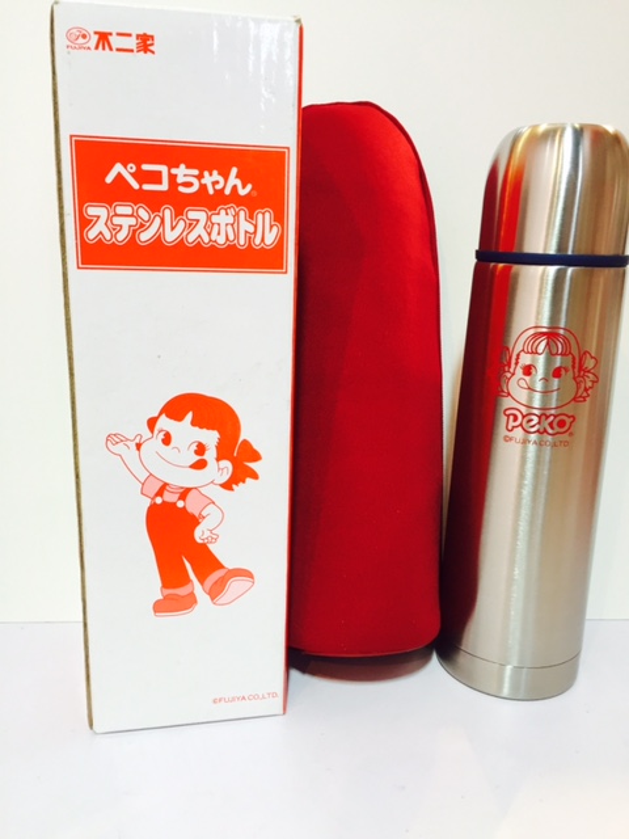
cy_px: 420
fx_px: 703
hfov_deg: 48.2
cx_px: 314
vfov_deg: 61.7
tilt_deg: -12.3
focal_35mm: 29
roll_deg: -2.0
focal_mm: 4.15
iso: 100
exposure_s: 1/33
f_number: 2.2
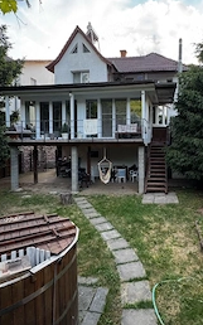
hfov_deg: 51.7
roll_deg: +0.1
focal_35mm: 23
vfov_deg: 77.0
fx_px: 204
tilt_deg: -1.4
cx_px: 140
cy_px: 147
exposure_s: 1/99
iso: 80
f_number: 2.2
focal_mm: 2.22
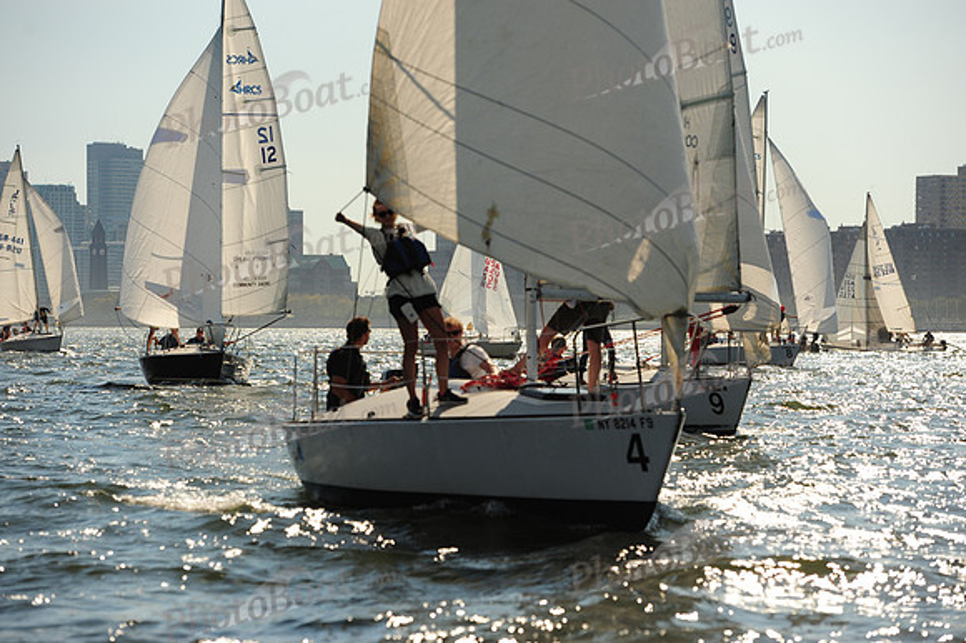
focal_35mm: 130
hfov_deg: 15.8
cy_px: 322
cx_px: 483
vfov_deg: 10.5
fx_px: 3486
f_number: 5
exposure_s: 1/1250
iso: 320
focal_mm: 130
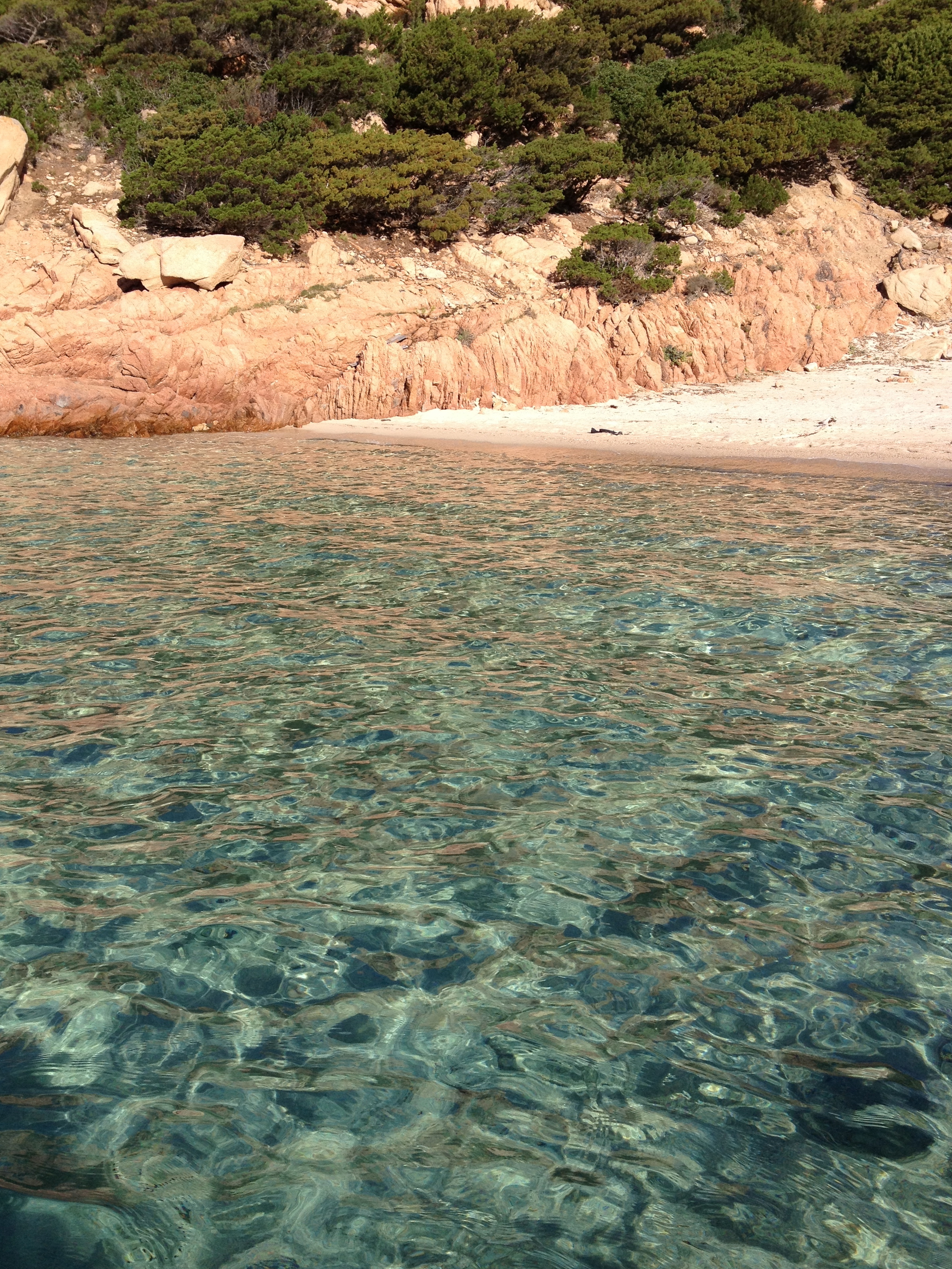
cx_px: 479
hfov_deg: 39.7
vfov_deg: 51.4
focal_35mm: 36
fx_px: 1320
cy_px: 634
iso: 64
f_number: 2.4
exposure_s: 1/1672
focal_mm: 4.28
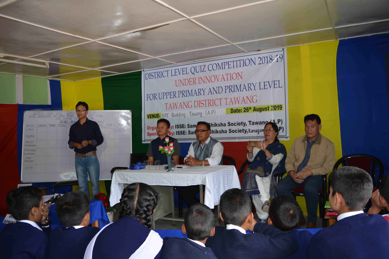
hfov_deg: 61.9
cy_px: 130
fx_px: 324
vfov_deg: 43.6
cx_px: 194
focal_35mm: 30
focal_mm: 20
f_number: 3.5
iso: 400
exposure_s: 1/80
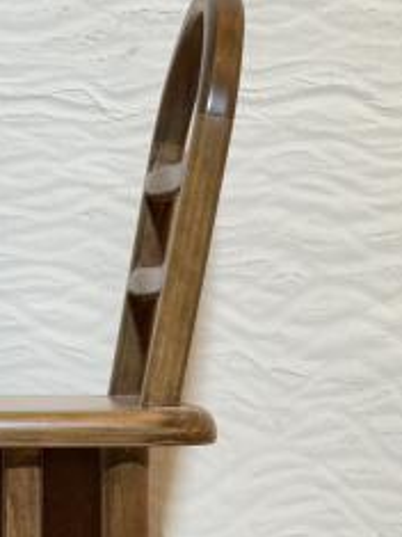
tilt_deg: -3.9
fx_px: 2216
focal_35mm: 143
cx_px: -42
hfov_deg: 10.2
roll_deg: -0.1
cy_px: 464
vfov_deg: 13.7
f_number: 1.78
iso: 50
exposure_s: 1/50
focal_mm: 6.76
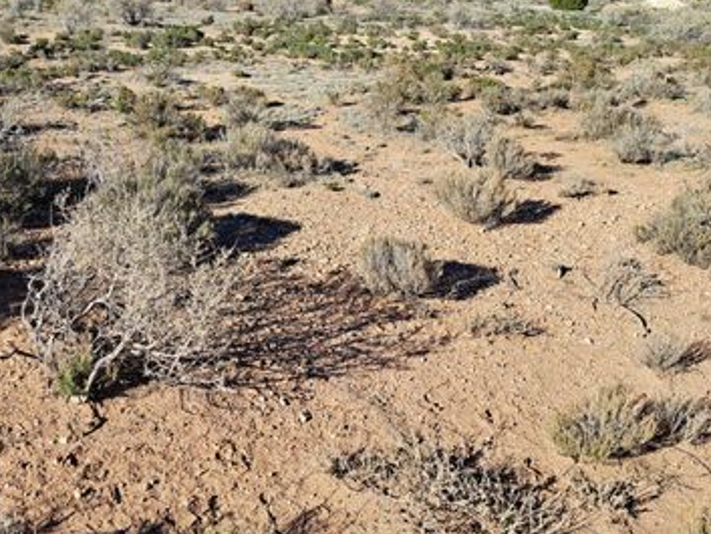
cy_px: 223
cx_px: 224
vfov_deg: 41.7
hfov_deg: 52.7
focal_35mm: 34
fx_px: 699
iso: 50
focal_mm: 5.23
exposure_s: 1/1022
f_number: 1.8
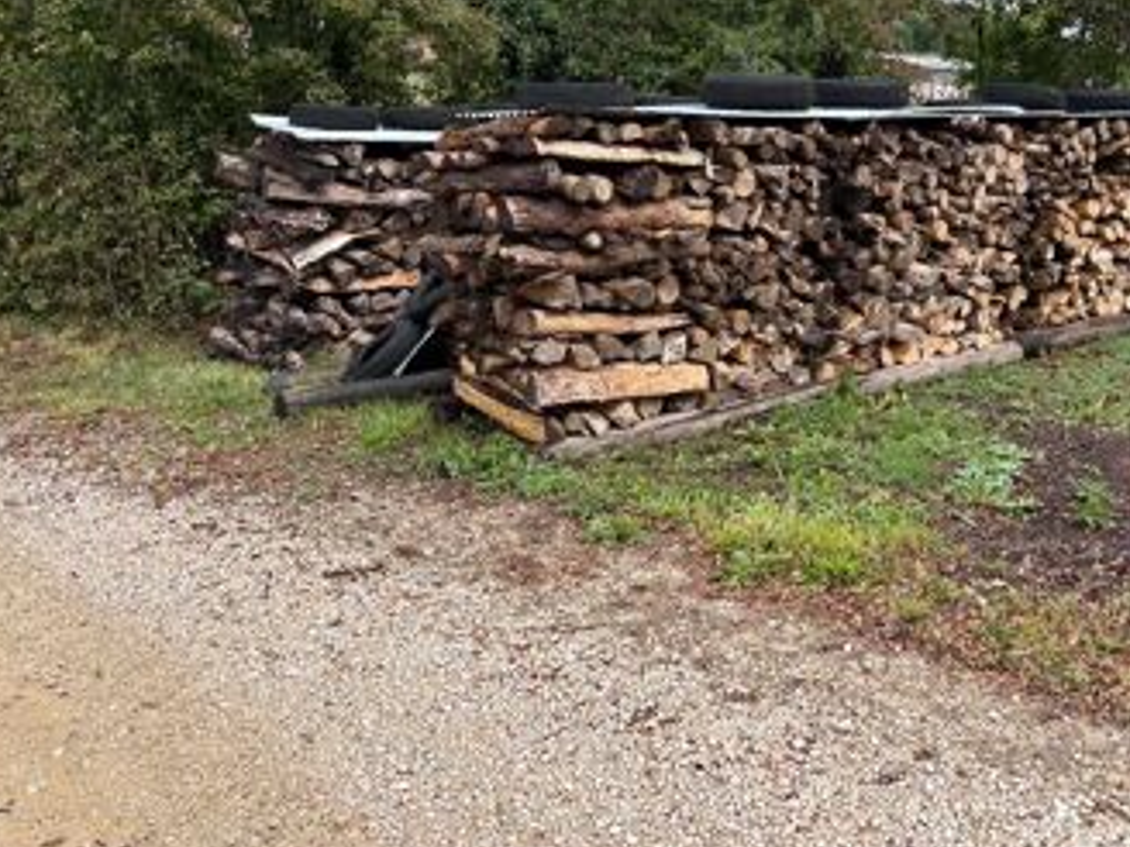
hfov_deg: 47.7
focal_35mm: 38
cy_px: 310
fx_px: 1240
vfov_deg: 37.5
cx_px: 803
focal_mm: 5.96
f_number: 1.6
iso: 50
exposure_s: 1/873
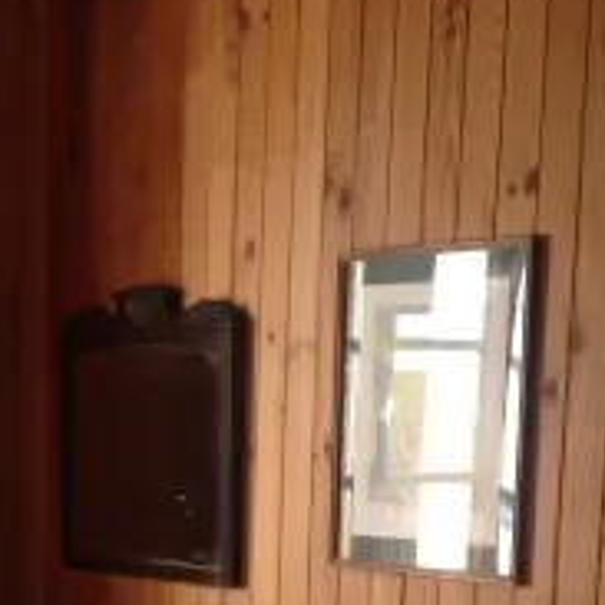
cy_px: 691
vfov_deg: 16.6
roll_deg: -0.1
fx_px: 1997
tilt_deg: -10.7
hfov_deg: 17.0
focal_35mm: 101
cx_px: 93
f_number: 2.4
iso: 64
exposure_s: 1/60
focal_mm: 4.28
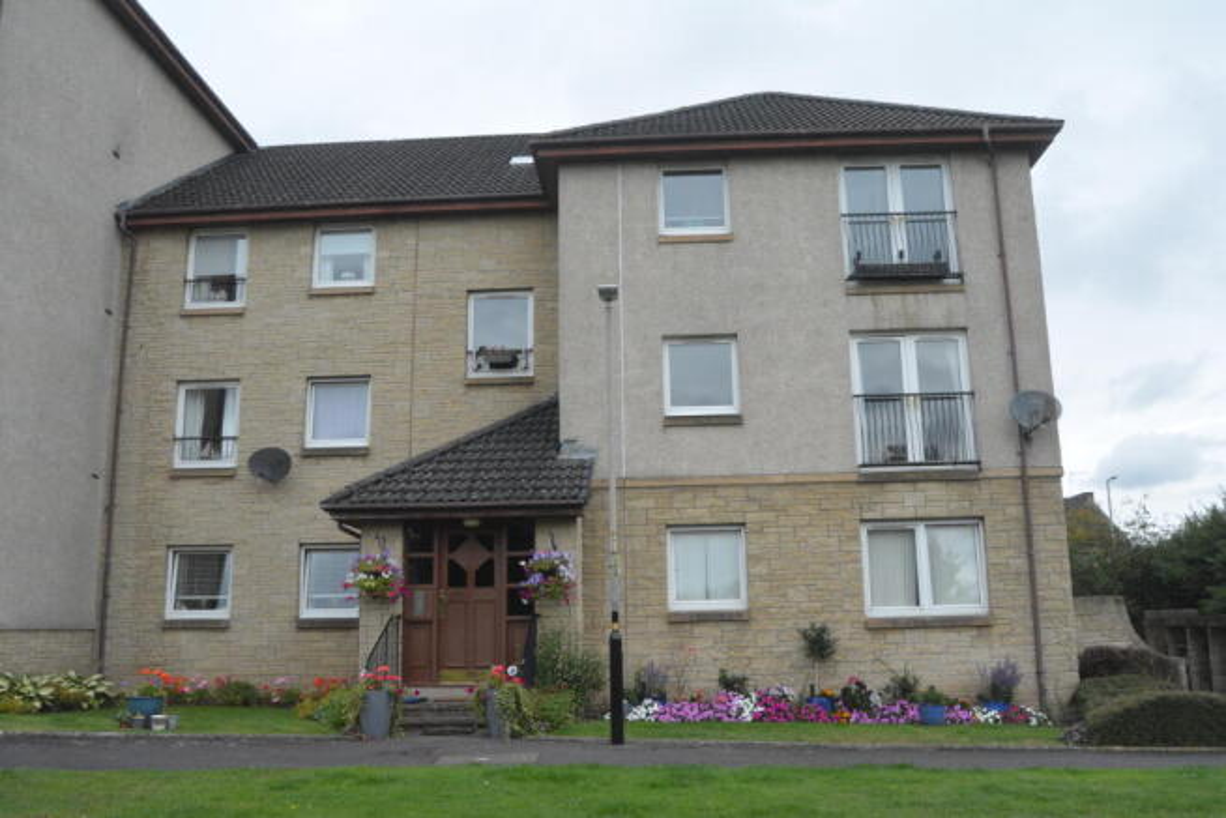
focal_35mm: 30
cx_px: 613
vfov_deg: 43.6
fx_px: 1022
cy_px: 409
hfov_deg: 61.9
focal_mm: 20
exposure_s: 1/800
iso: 3200
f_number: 14
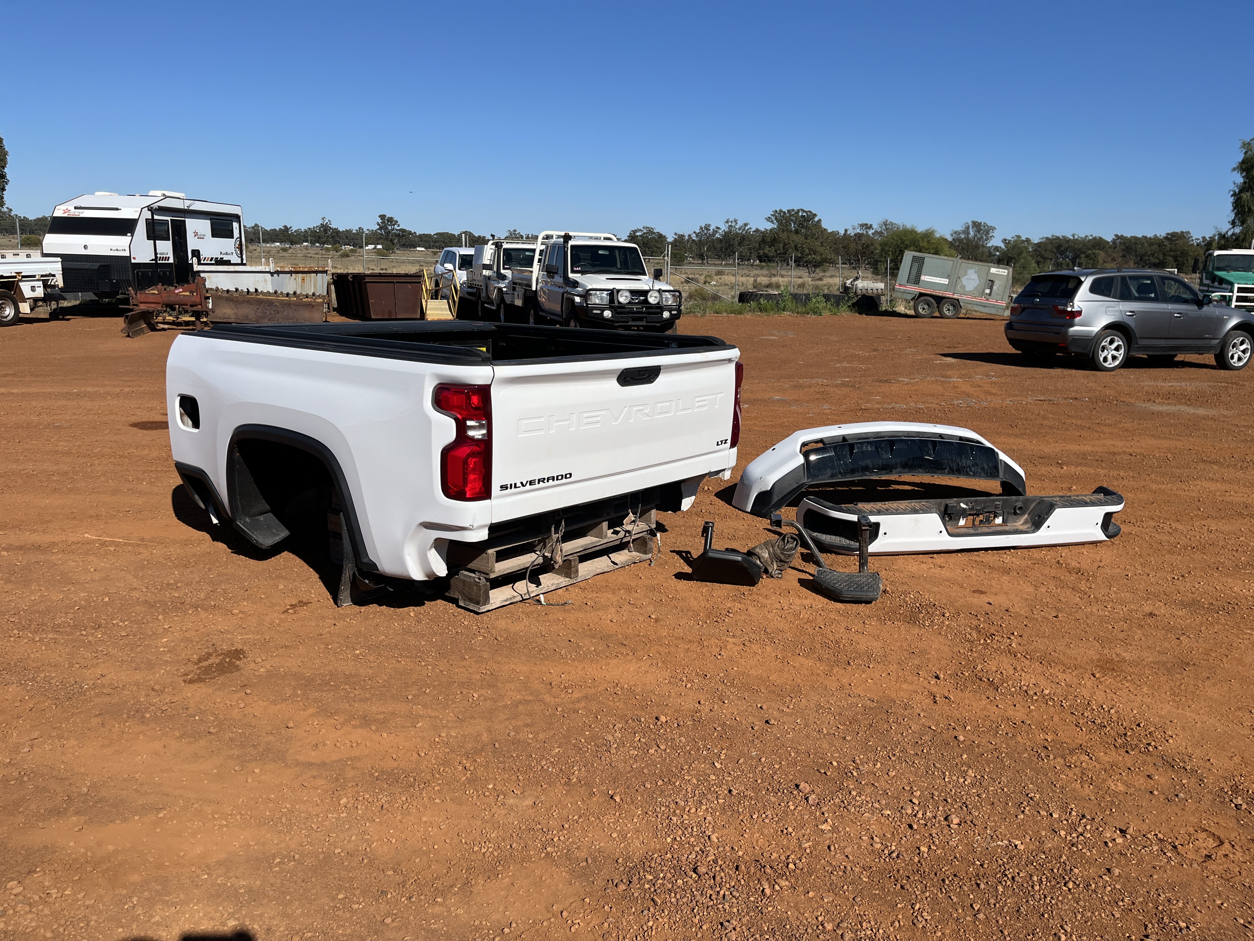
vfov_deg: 53.1
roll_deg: -1.5
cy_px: 470
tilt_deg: -11.8
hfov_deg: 67.3
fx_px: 942
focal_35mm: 26
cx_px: 627
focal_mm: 5.1
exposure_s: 1/5848
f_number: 1.6
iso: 50
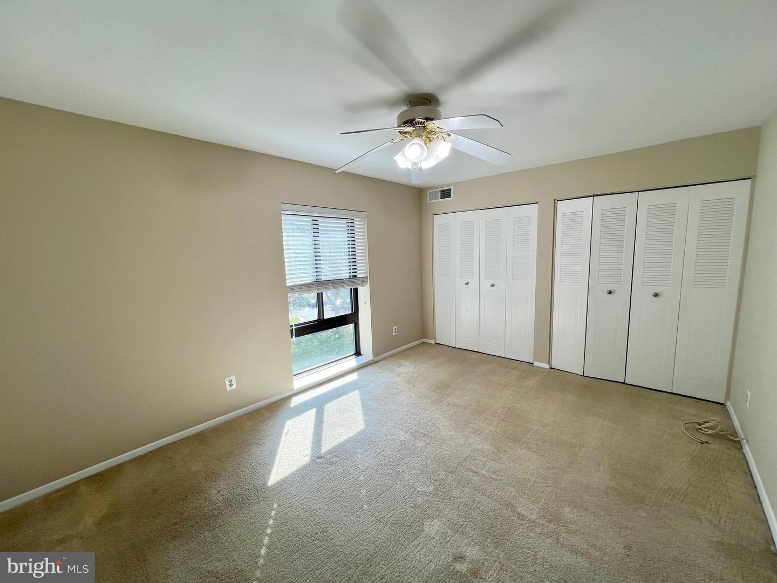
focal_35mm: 13
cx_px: 388
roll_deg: +2.1
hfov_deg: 106.2
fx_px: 292
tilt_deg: -7.2
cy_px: 292
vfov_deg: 89.9
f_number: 1.8
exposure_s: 1/168
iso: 32
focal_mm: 1.57
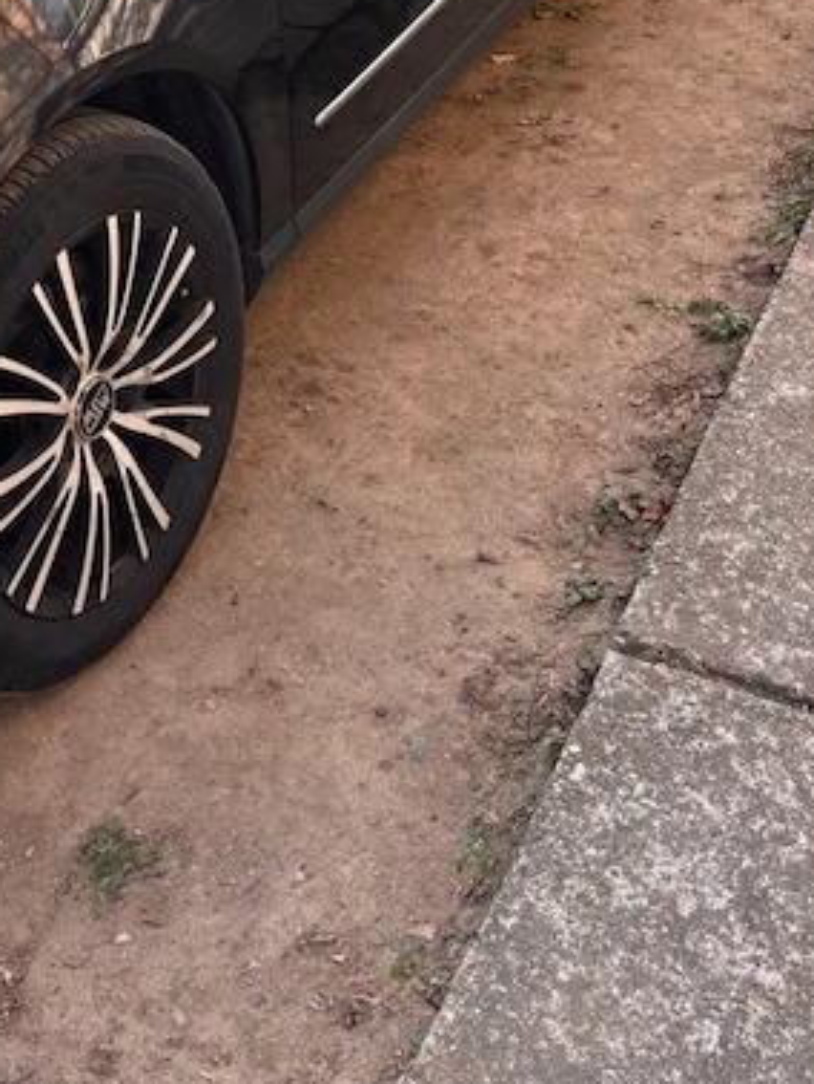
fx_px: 1723
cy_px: -43
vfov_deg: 31.8
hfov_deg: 25.4
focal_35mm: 55
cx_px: 20
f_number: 1.6
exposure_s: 1/505
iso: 50
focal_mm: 5.96
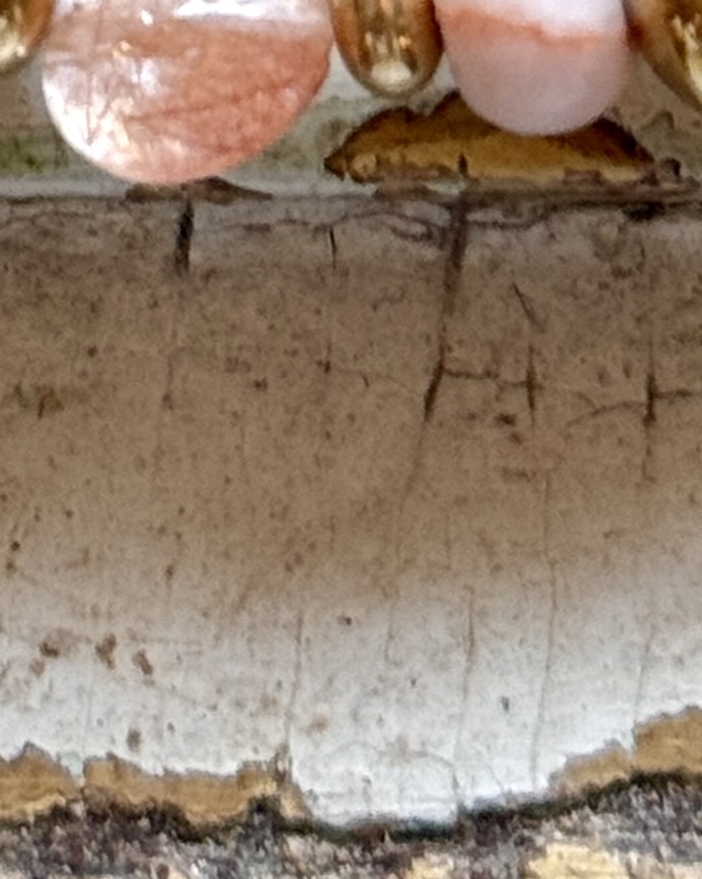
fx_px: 7434
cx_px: 237
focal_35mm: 286
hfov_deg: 5.4
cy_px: -1324
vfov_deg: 6.4
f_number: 1.78
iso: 50
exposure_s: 1/50
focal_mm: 6.76
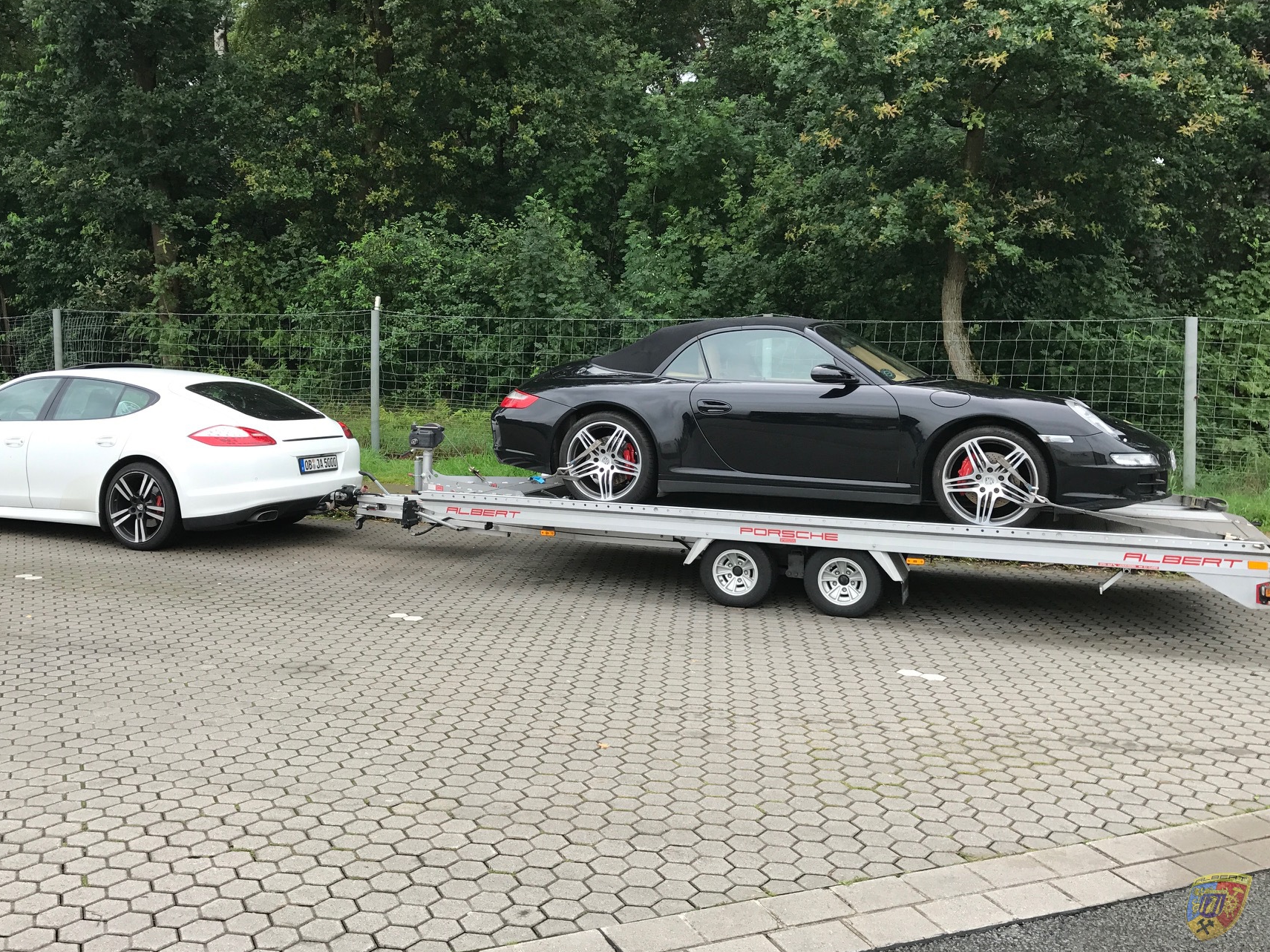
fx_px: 1211
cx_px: 542
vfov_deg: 42.9
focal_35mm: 33
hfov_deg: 55.1
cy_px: 416
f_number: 1.8
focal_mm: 3.99
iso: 20
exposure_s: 1/643
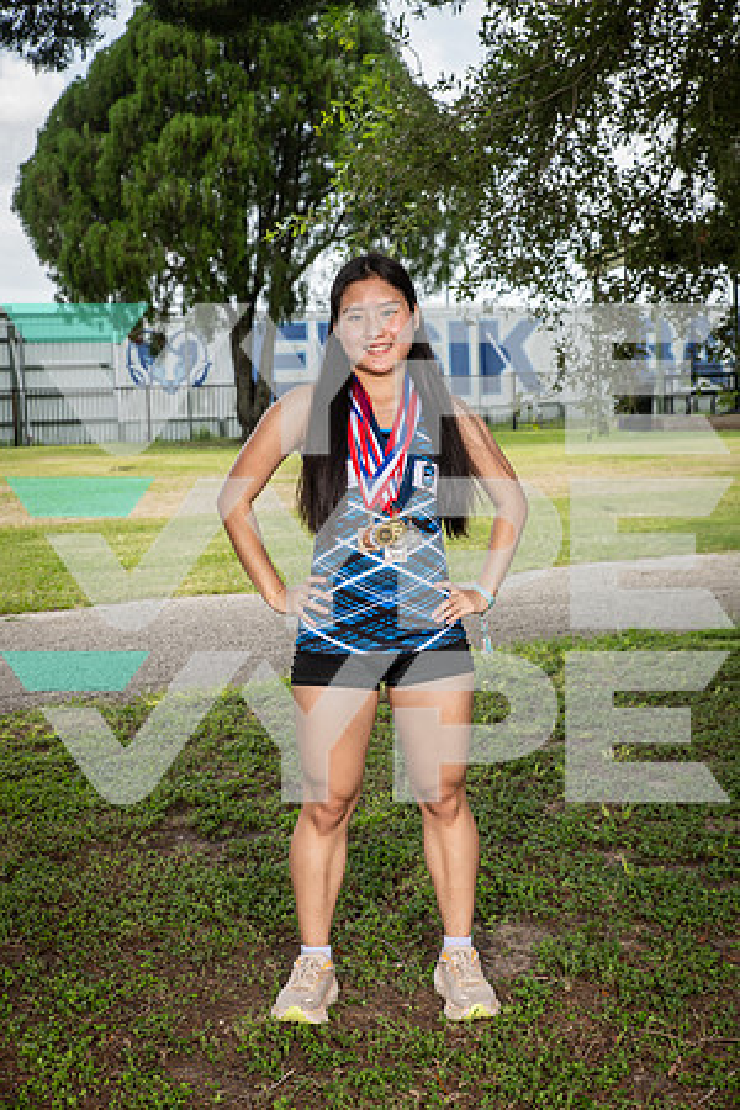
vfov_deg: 36.2
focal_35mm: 55
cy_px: 555
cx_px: 370
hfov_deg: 24.6
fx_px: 1696
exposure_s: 1/400
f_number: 6.3
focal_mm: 55
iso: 250
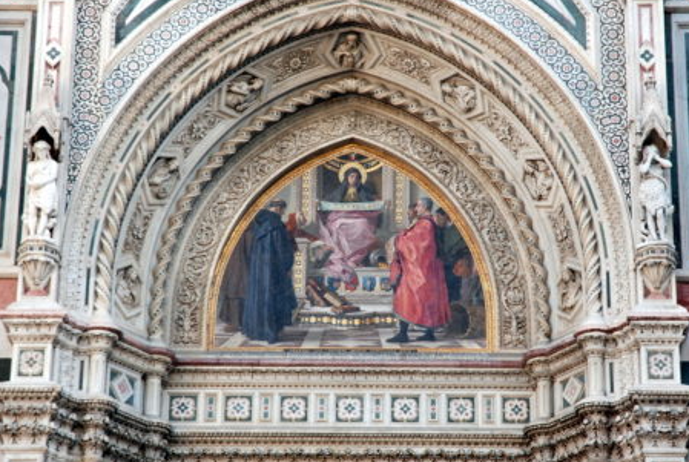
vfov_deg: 12.7
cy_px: 249
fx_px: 2081
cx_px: 358
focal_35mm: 109
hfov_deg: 18.8
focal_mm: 65
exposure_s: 1/80
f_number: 9
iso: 320
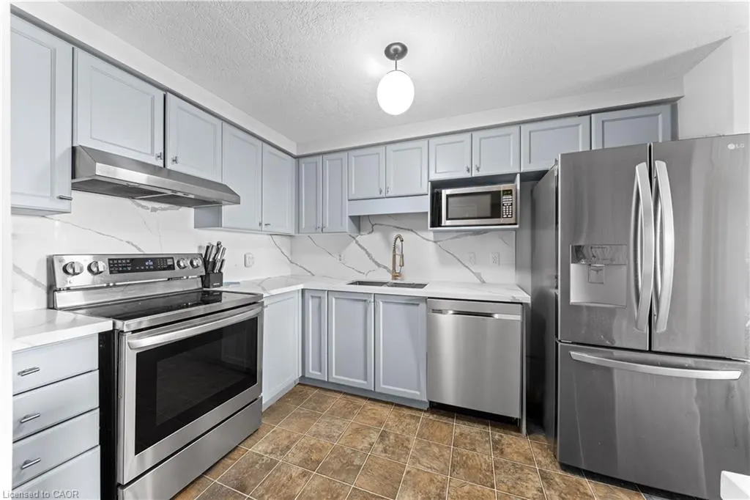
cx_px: 375
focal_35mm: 12
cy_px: 250
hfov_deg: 112.6
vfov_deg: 90.0
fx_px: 250
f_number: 10
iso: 400
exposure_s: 2.5
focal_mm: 12
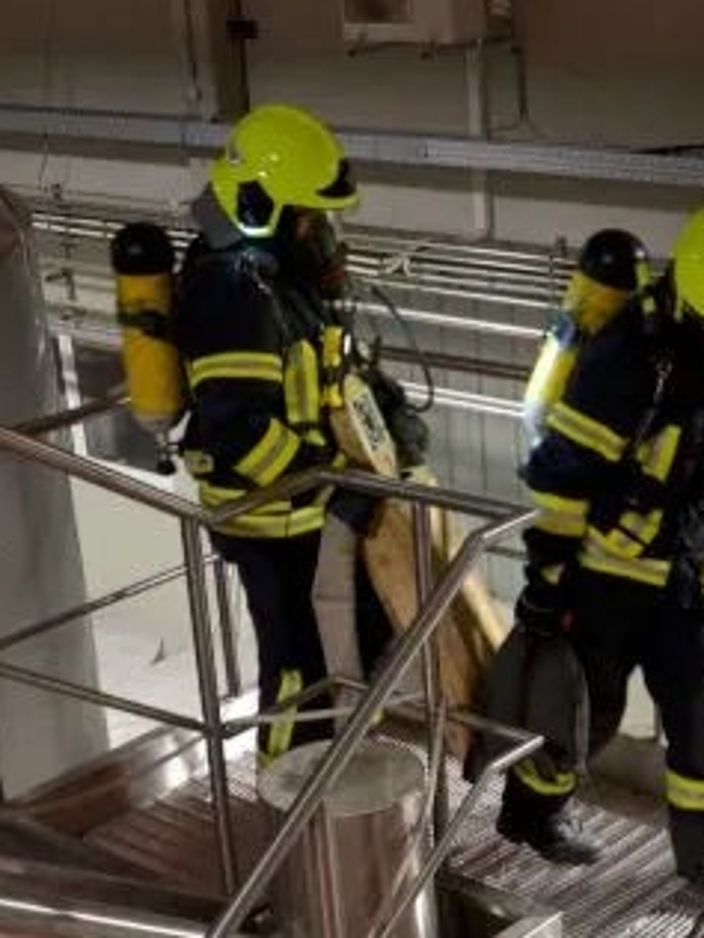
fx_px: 1925
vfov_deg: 27.2
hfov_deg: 20.7
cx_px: 407
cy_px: 629
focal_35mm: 71
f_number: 3.8
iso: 1600
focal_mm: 24
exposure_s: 1/50
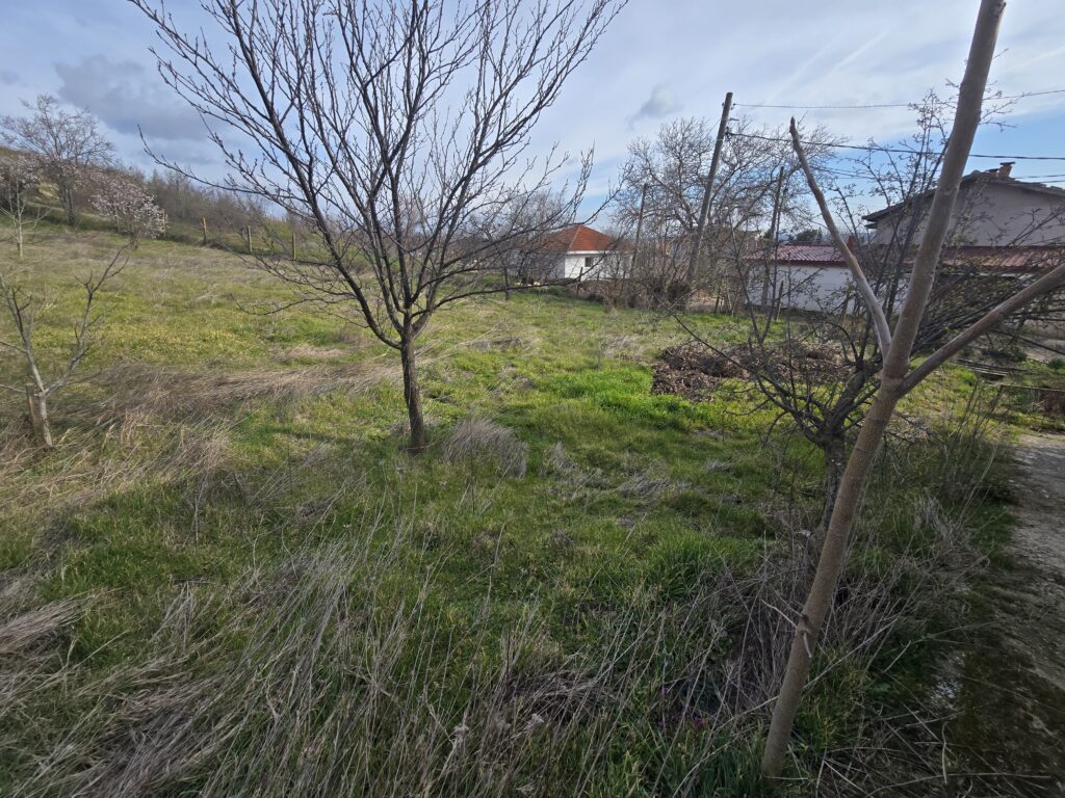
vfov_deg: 89.9
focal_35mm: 13
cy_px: 399
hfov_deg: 106.2
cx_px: 532
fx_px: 400
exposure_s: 1/1493
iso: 50
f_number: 2.2
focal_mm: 2.2
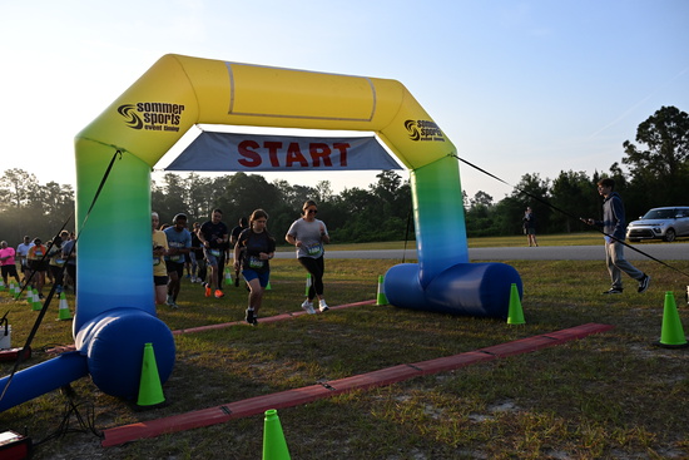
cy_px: 230
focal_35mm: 28
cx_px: 344
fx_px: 536
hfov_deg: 65.5
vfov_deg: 46.4
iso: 1600
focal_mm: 28
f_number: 8
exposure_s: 1/1600
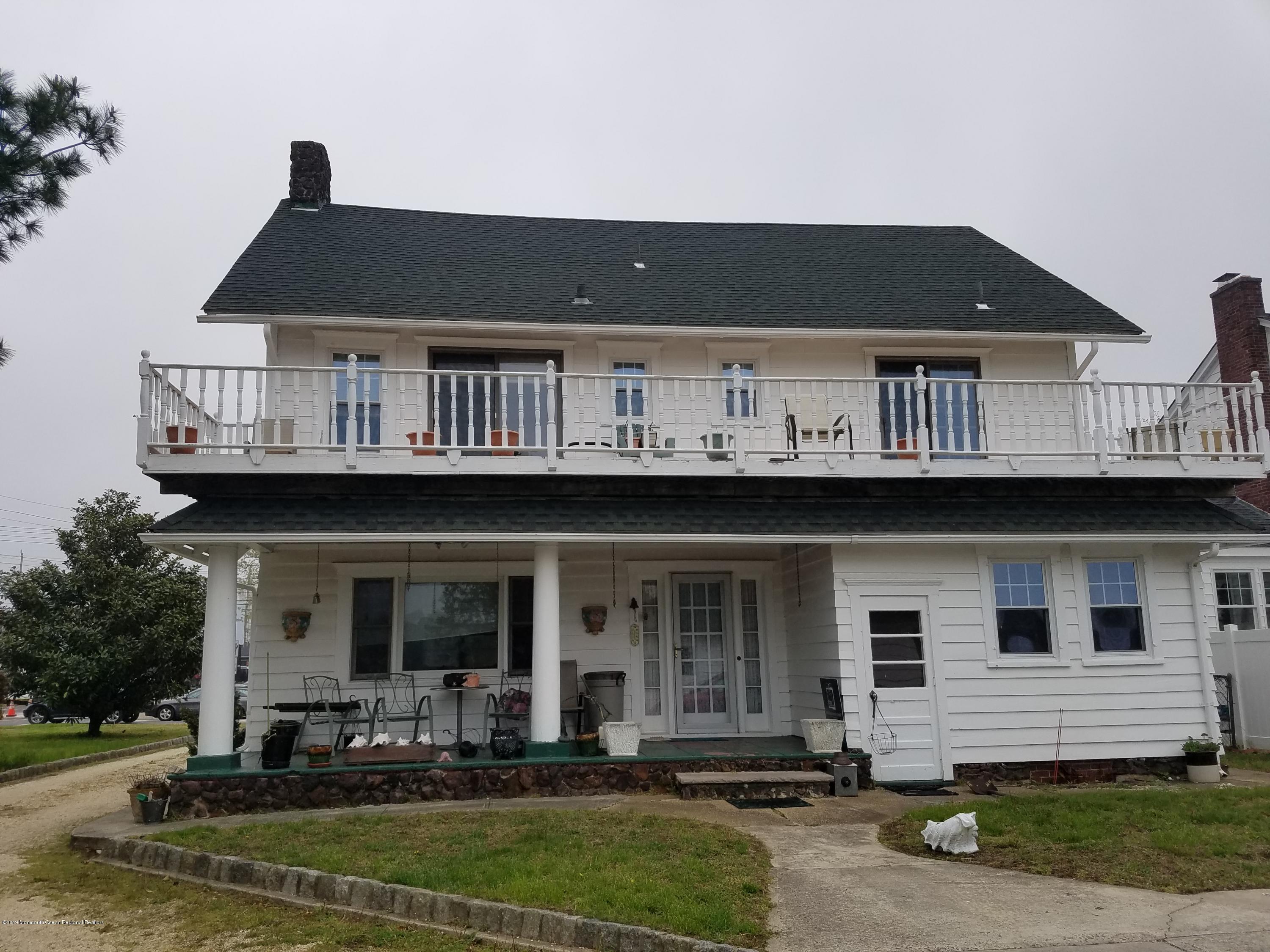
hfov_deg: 67.3
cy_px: 476
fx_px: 954
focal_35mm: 26
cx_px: 635
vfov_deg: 53.1
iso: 50
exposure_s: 1/790
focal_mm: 4.2
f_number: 1.7
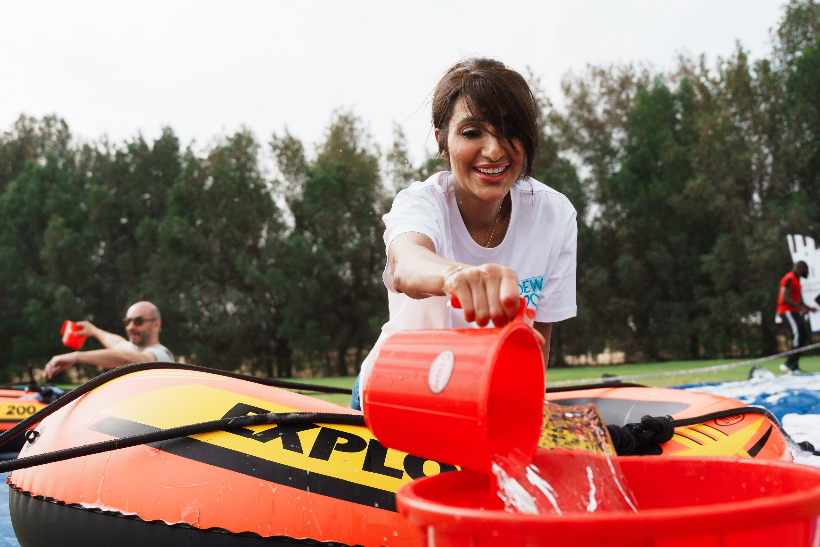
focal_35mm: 36
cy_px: 274
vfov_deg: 36.9
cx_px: 410
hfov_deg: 53.1
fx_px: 820
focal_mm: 24
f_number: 2.8
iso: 400
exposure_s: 1/2500
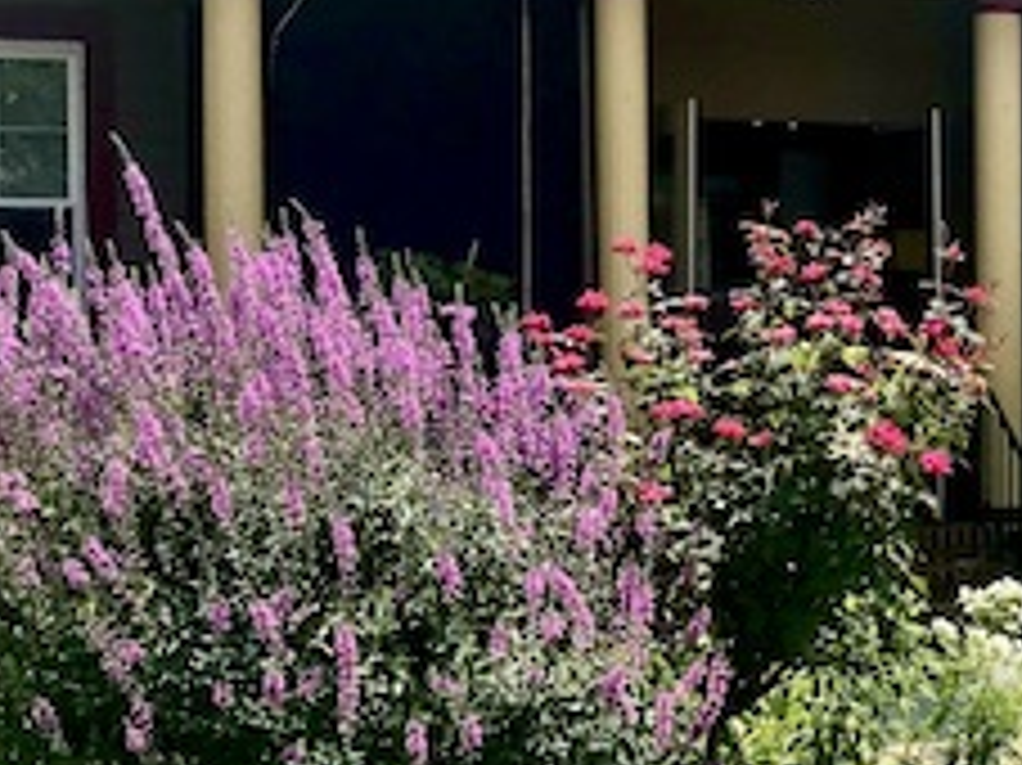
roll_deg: +0.3
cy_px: 396
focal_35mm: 74
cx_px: 1040
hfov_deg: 25.0
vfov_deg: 19.9
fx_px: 2184
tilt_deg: -1.1
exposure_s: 1/1996
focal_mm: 3.99
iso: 20
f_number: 1.8
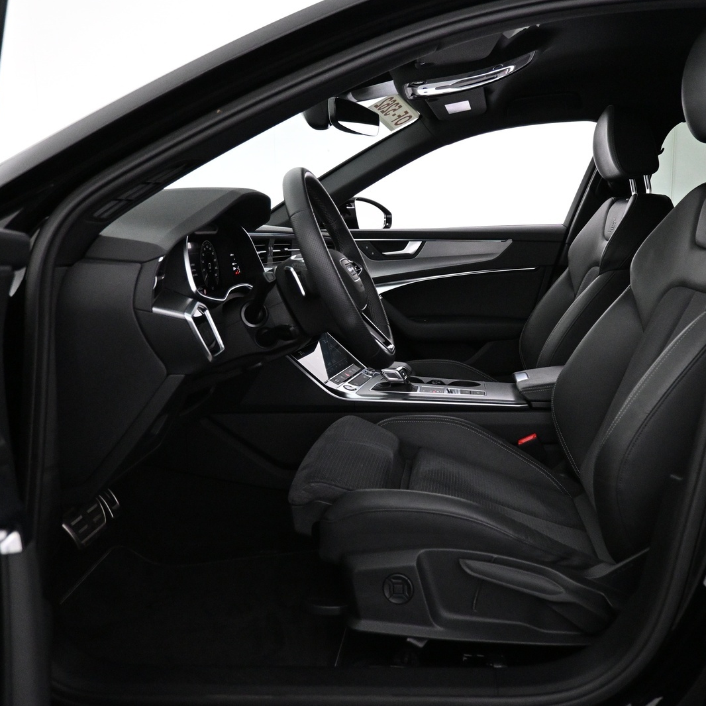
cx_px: 457
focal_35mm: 31
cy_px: 349
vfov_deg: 52.5
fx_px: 715
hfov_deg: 51.8
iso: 4000
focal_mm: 16
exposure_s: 1/100
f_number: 3.5
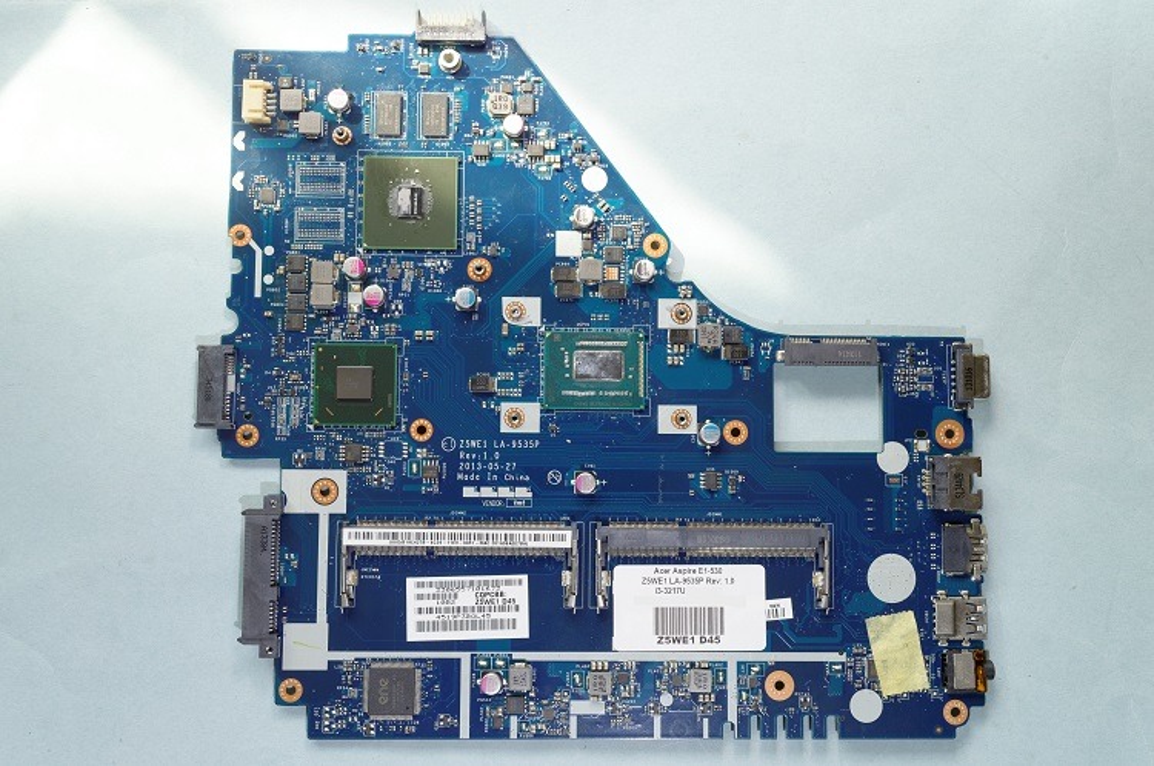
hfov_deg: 53.2
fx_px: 1152
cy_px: 383
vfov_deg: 36.8
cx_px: 577
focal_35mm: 36
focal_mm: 24
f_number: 8
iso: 100
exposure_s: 1/8
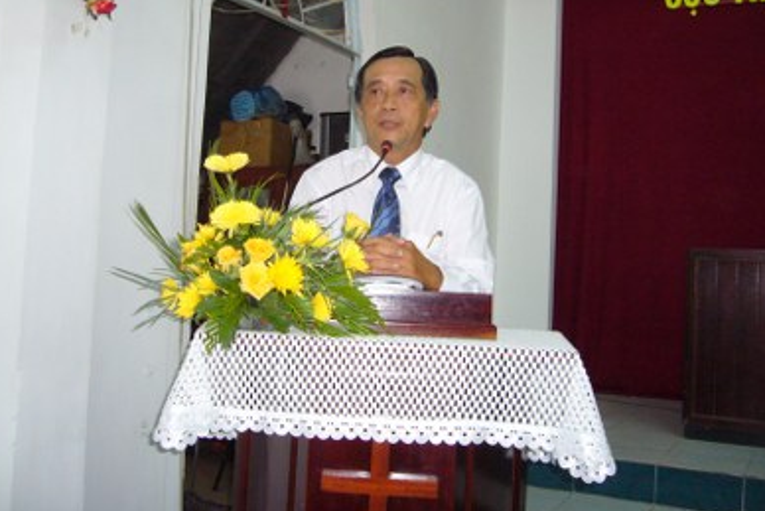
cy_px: 187
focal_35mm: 42
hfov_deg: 46.4
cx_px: 355
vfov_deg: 31.8
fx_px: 893
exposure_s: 1/60
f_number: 2.8
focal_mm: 5.8
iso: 200
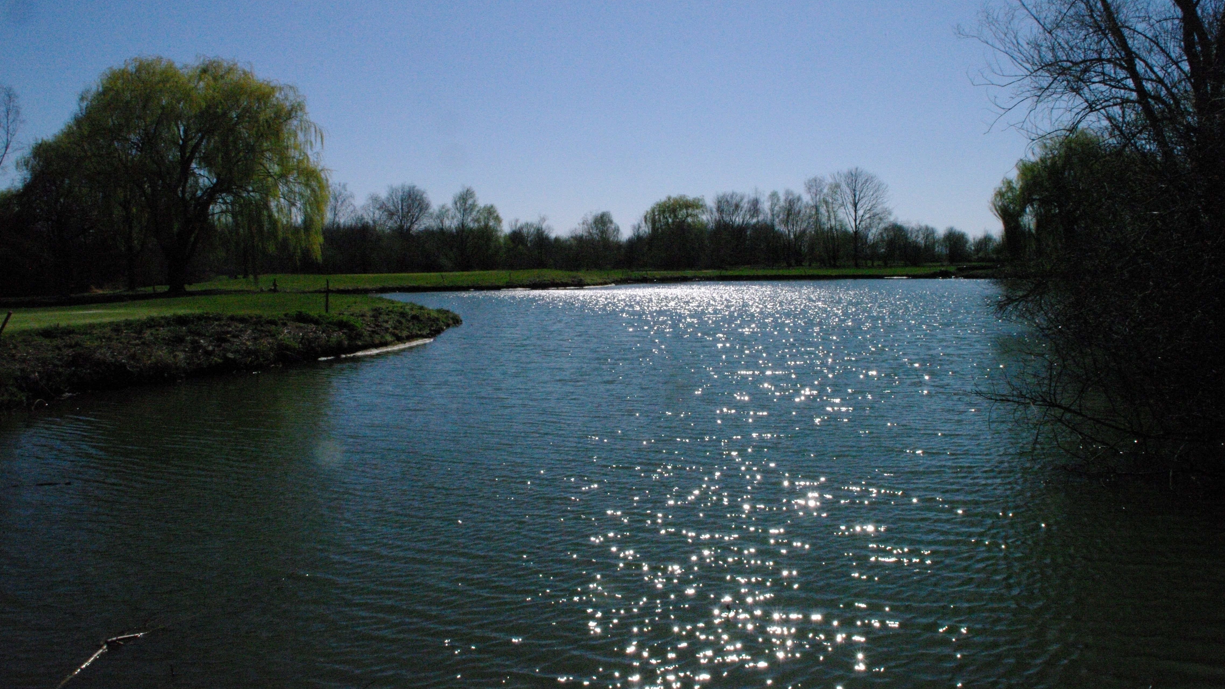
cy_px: 339
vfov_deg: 40.2
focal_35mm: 29
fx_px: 942
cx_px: 611
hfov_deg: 66.1
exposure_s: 1/1500
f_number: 22
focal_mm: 18
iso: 3200
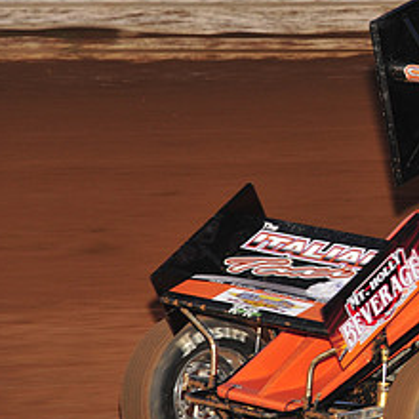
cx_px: 545
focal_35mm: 280
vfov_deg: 6.3
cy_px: 158
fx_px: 3834
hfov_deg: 6.2
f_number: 6.3
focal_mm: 125
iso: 800
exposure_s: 1/320
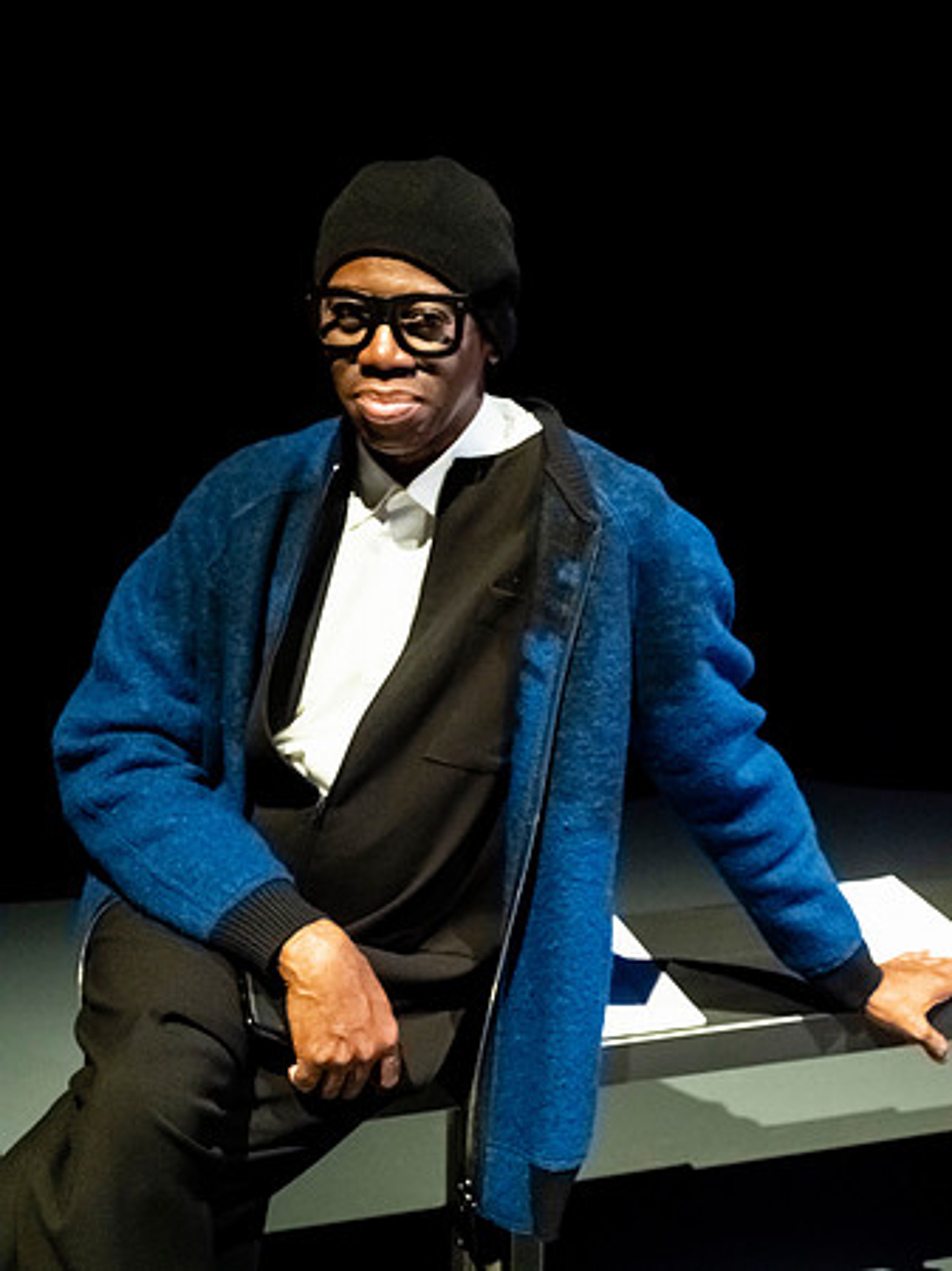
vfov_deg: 39.7
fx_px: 1762
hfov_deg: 30.2
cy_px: 636
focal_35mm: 48
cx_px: 476
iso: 6400
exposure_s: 1/30
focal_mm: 24
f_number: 4
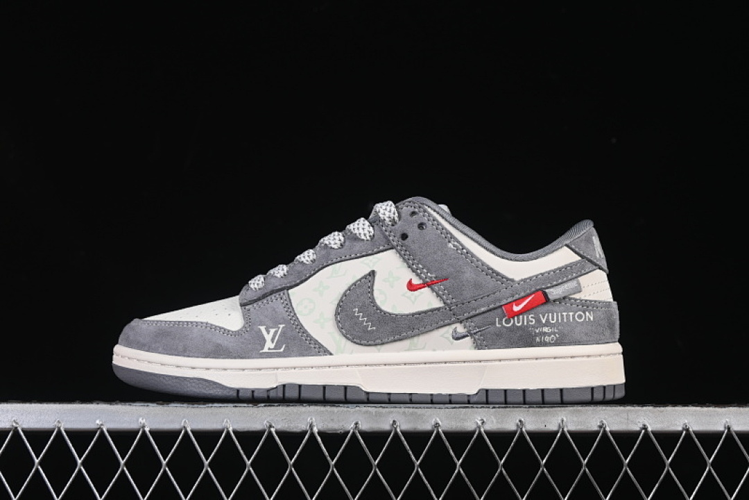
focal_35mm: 75
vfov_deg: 18.2
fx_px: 1560
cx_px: 374
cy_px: 250
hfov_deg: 27.0
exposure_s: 1/80
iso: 160
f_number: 8
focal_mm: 50
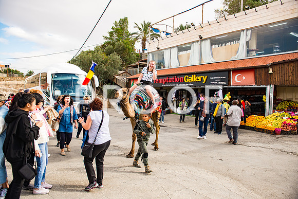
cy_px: 100
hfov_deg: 73.7
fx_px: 199
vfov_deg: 53.2
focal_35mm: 24
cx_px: 149
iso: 200
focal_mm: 24
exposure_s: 1/1600
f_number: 2.8
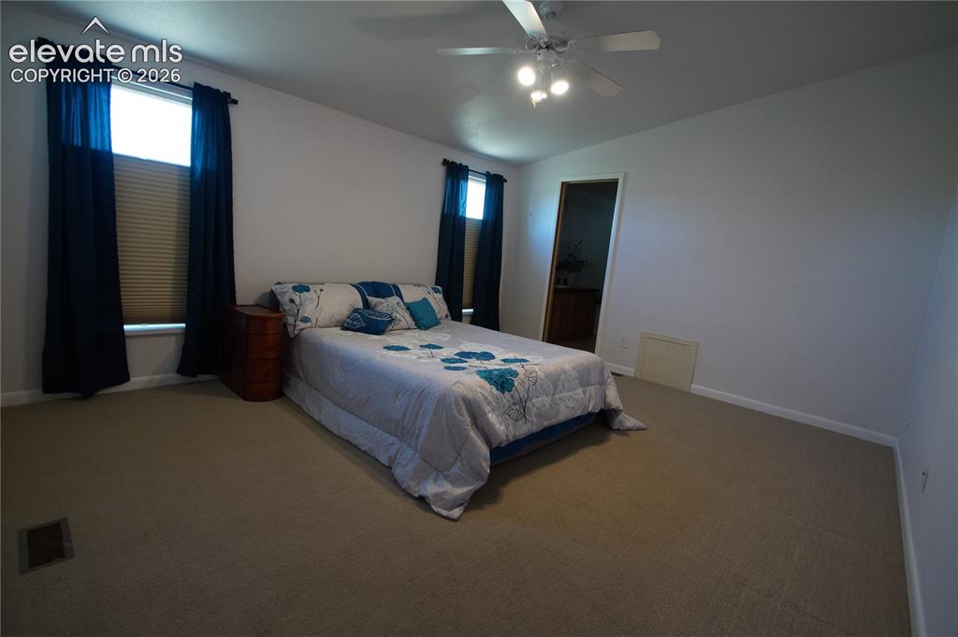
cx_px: 479
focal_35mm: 15
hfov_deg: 100.4
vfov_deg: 77.2
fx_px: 399
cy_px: 318
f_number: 4
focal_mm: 10
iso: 500
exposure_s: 1/60
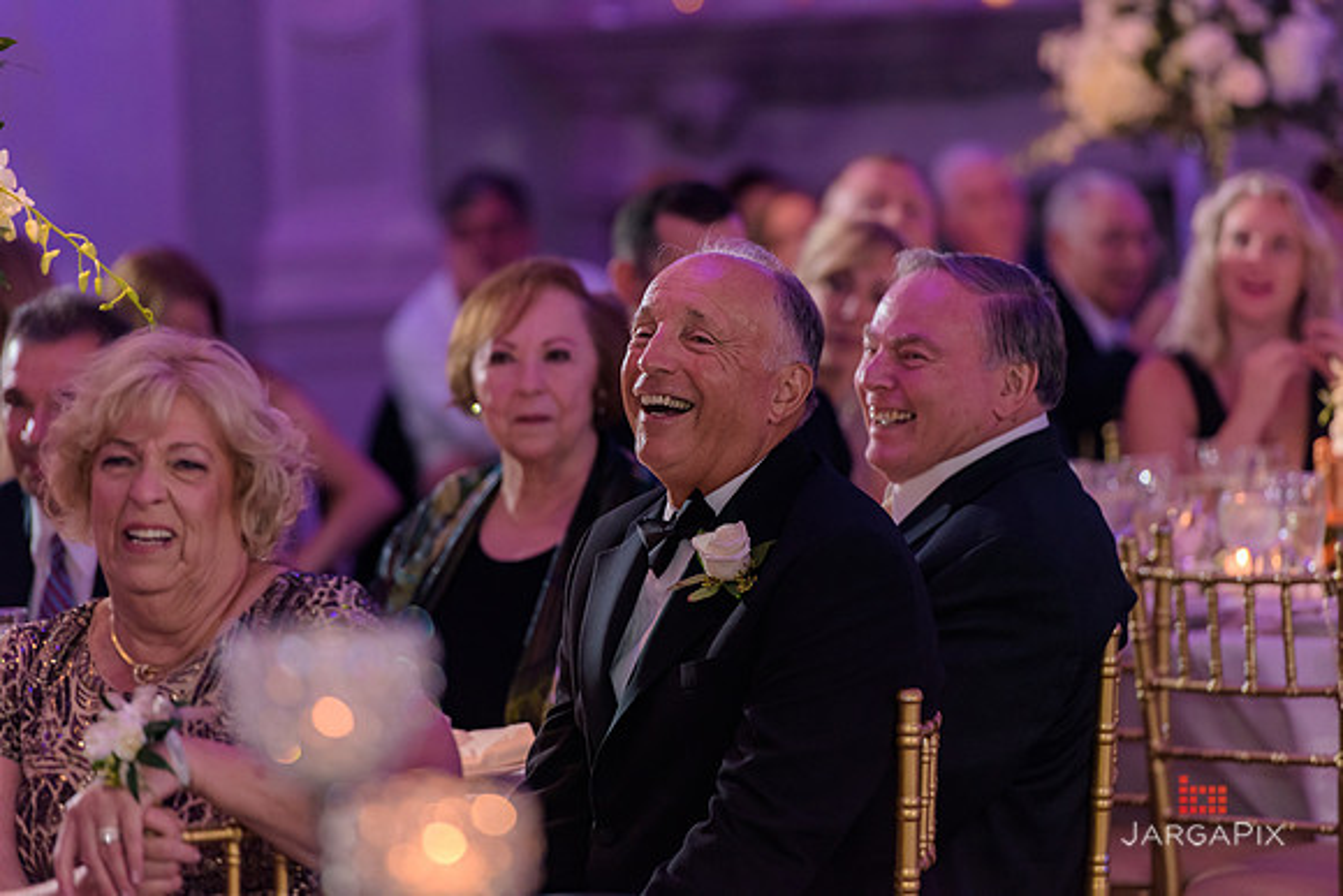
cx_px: 672
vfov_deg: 6.9
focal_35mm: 200
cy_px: 448
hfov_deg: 10.3
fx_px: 7463
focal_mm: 200
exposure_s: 1/125
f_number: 3.5
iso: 1600
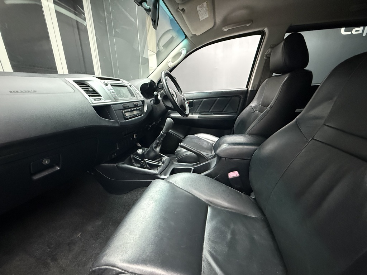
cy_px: 138
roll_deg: +0.5
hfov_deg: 102.1
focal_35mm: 14
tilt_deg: -17.8
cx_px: 184
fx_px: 148
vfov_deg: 85.7
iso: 1250
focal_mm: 2.22
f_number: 2.2
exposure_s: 1/36
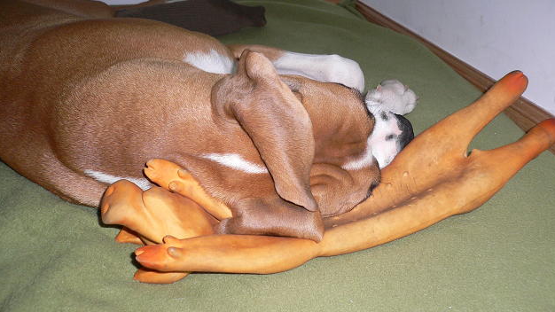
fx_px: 574
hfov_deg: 51.6
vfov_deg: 30.4
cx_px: 282
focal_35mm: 39
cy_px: 170
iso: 100
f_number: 2.8
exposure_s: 1/60
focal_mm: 5.8
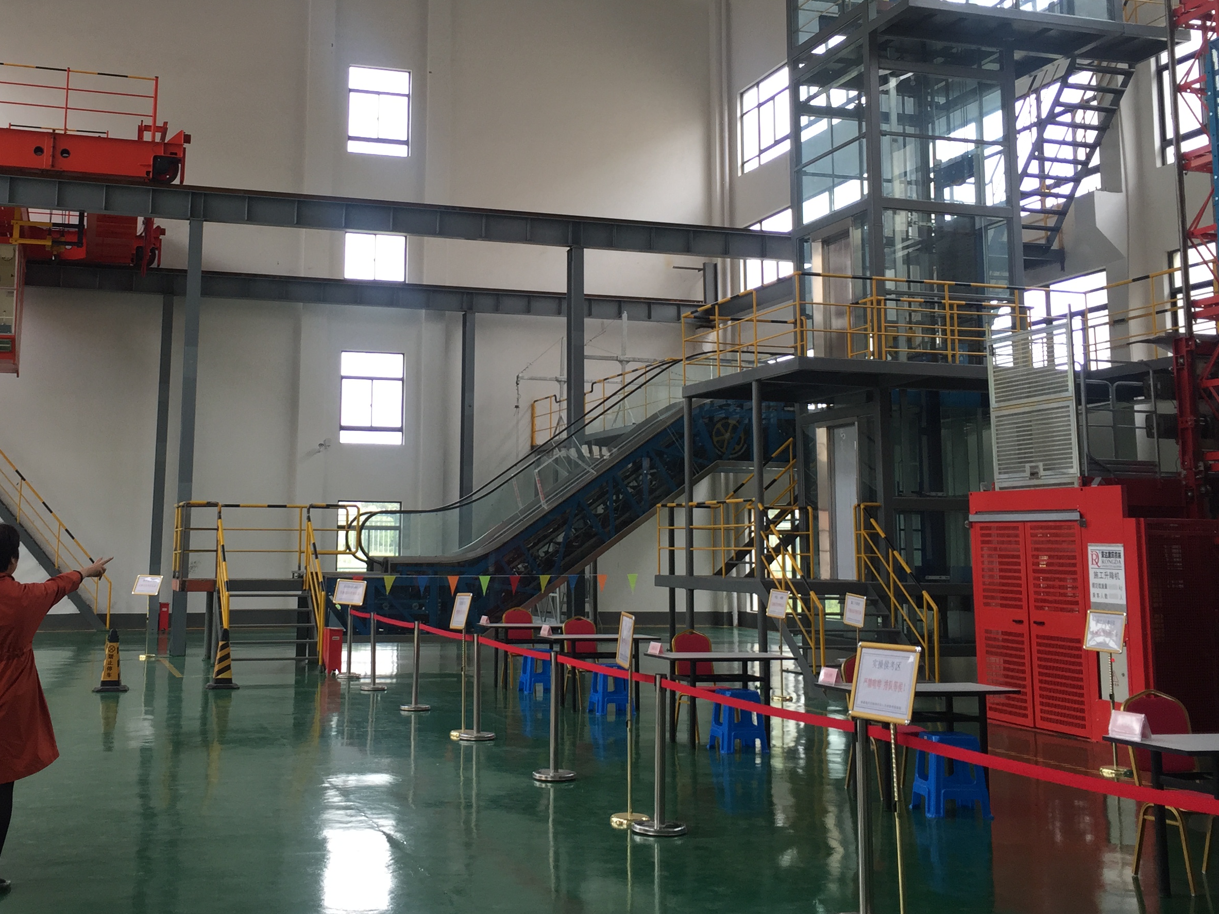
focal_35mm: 40
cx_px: 492
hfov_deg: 46.5
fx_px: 1409
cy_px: 333
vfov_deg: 35.7
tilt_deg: +9.5
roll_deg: -2.2
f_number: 2.2
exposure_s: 1/60
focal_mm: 4.15
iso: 40
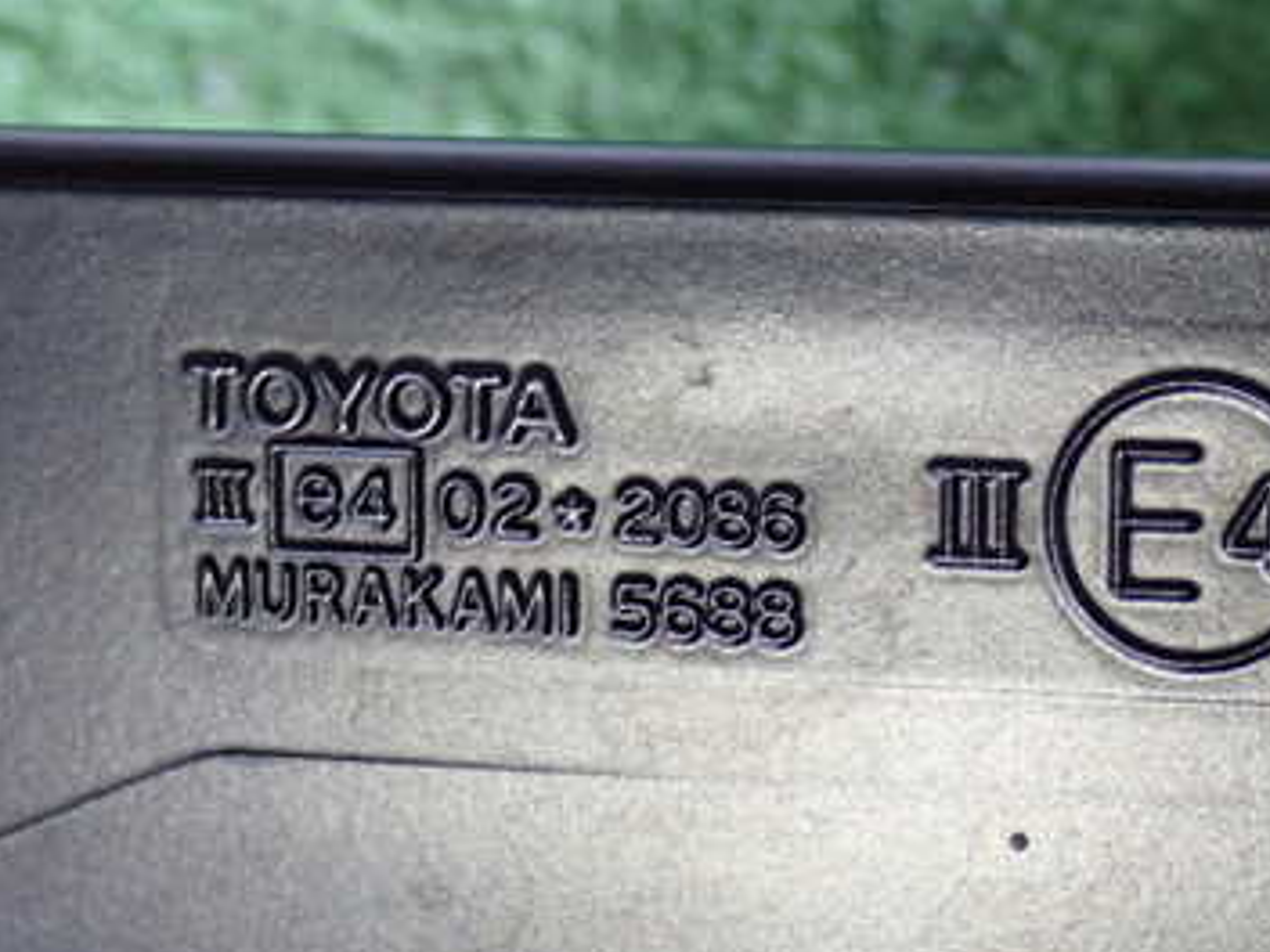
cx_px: 1010
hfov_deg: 19.6
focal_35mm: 99
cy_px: 433
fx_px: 3632
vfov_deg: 14.9
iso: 800
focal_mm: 10.35
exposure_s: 1/30
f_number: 3.5
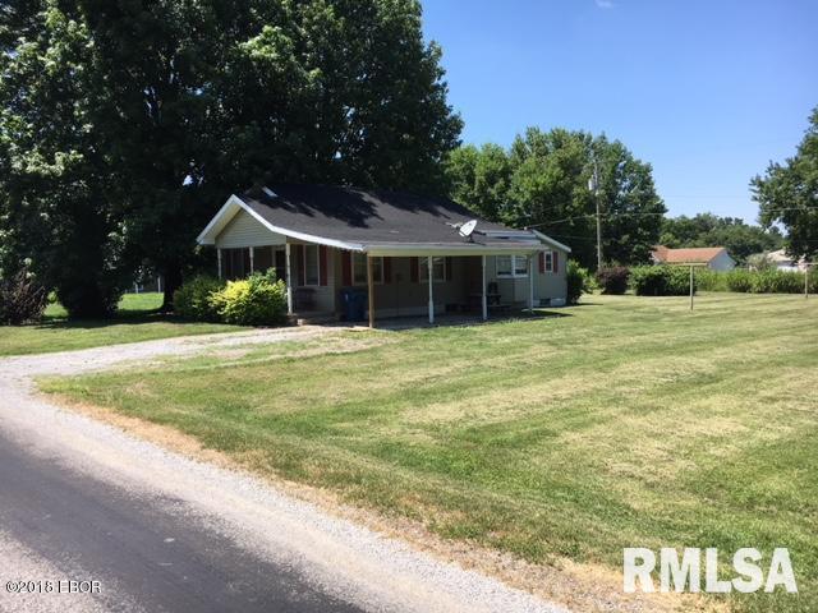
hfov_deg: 61.7
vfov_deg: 48.2
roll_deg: +1.0
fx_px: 685
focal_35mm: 29
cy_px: 306
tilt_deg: -4.0
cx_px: 409
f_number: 2.2
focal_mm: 4.15
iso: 25
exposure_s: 1/1148
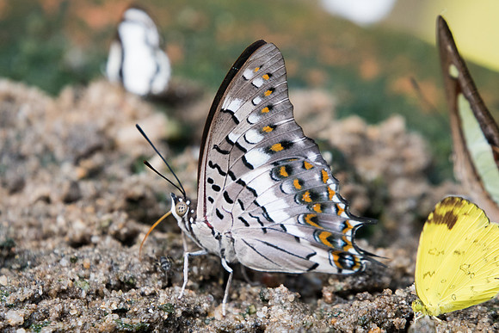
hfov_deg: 3.0
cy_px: 144
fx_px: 9467
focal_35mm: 683
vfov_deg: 2.0
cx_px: 284
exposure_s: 1/500
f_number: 6.3
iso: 800
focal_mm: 400
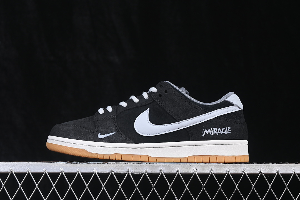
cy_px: 100
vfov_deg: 18.2
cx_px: 150
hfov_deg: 27.0
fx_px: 625
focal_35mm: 75
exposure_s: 1/60
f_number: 6.3
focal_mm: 50
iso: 160
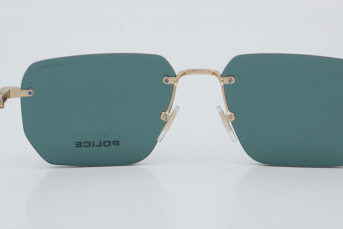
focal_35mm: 102
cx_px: 199
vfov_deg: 13.5
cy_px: 107
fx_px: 968
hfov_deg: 20.1
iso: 100
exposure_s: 1/4
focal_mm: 55
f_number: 29
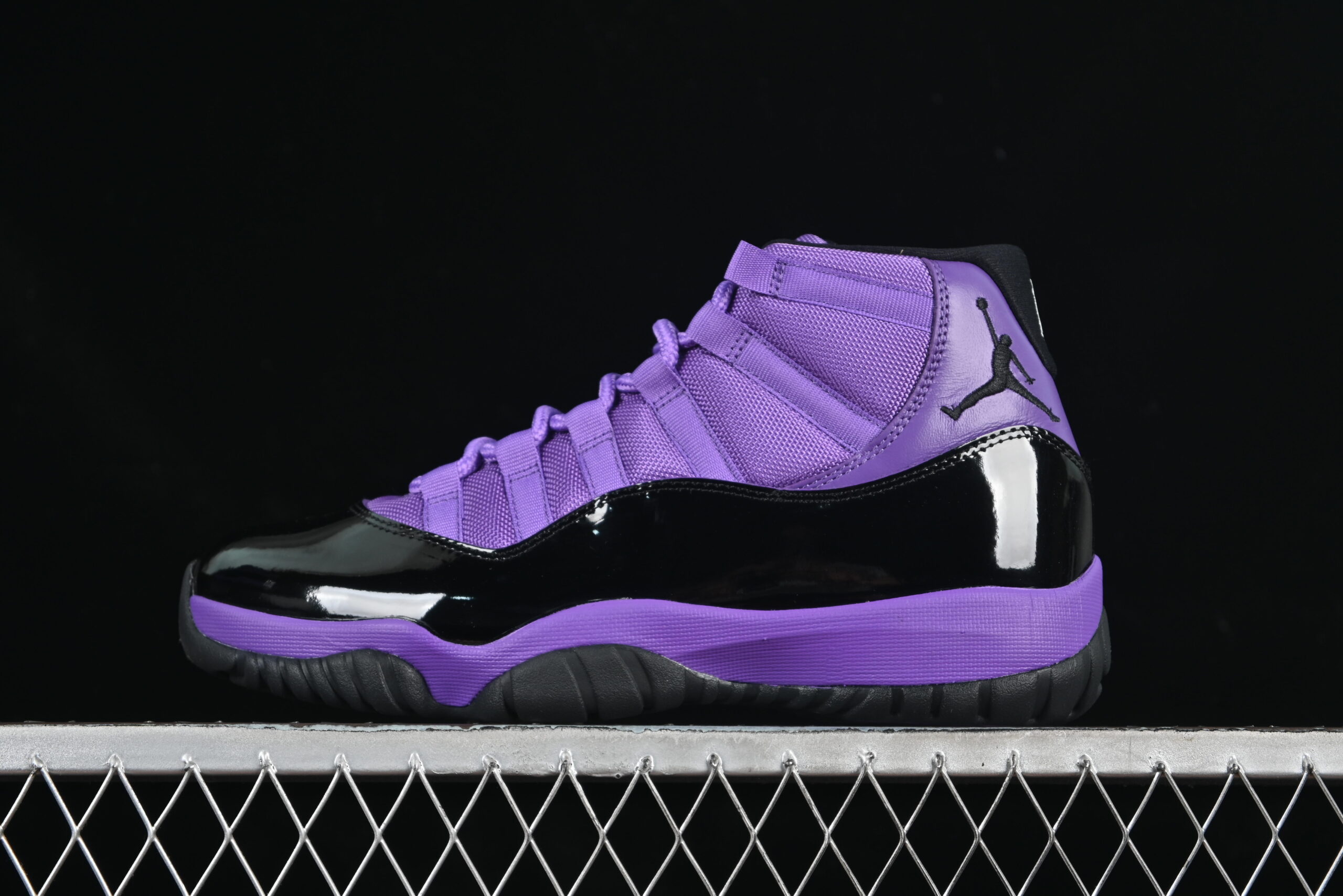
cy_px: 448
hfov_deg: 27.0
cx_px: 672
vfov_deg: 18.2
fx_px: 2798
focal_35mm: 75
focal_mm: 50
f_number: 6.3
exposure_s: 1/60
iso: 125
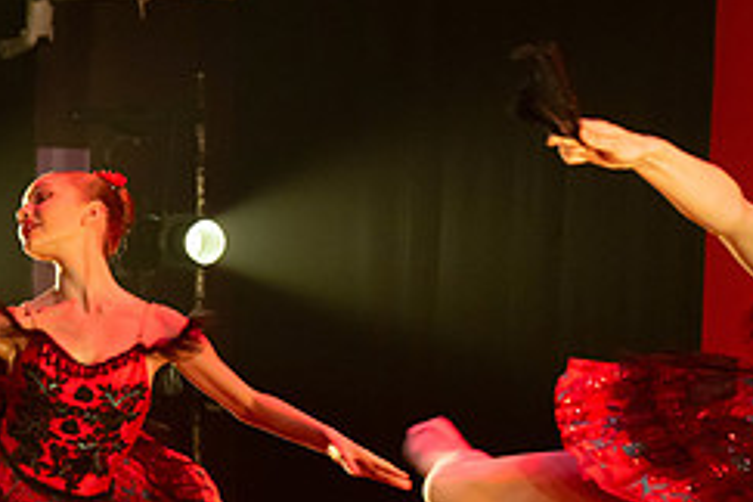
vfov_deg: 5.7
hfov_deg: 8.5
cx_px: -136
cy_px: 463
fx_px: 4999
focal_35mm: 239
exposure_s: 1/160
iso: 4000
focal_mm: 100
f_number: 5.6
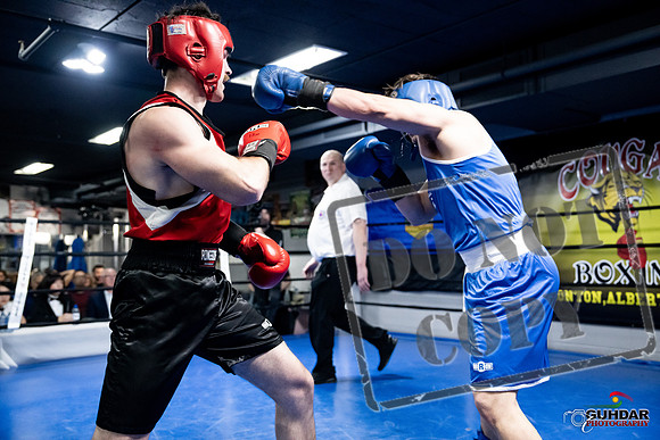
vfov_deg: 37.9
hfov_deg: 54.4
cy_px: 220
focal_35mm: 35
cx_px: 330
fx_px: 642
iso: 10000
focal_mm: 35
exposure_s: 1/1000
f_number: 2.8
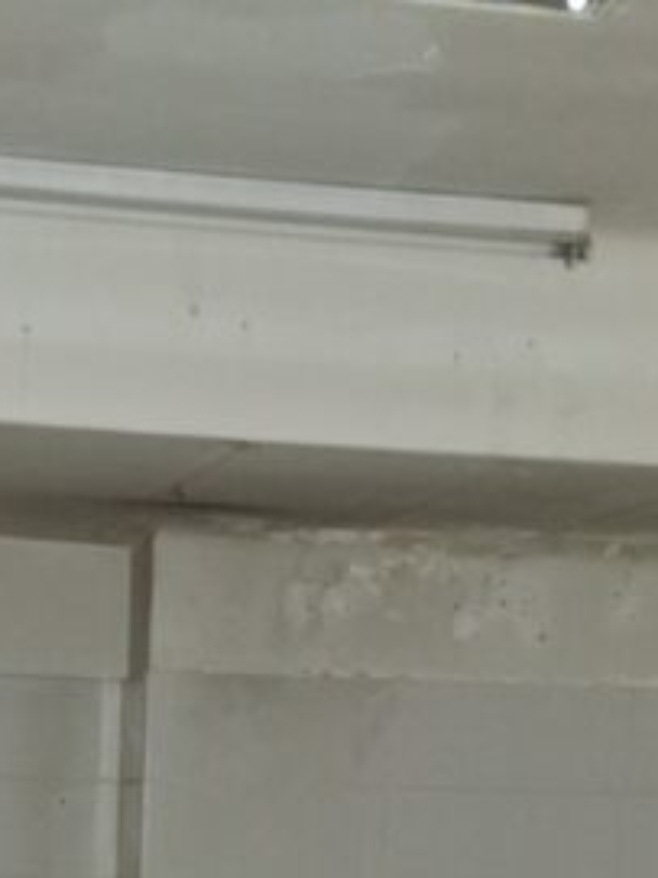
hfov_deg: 16.9
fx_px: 2207
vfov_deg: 20.1
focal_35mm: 87
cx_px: 169
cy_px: 1218
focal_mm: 5.54
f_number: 1.8
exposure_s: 1/10
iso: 25
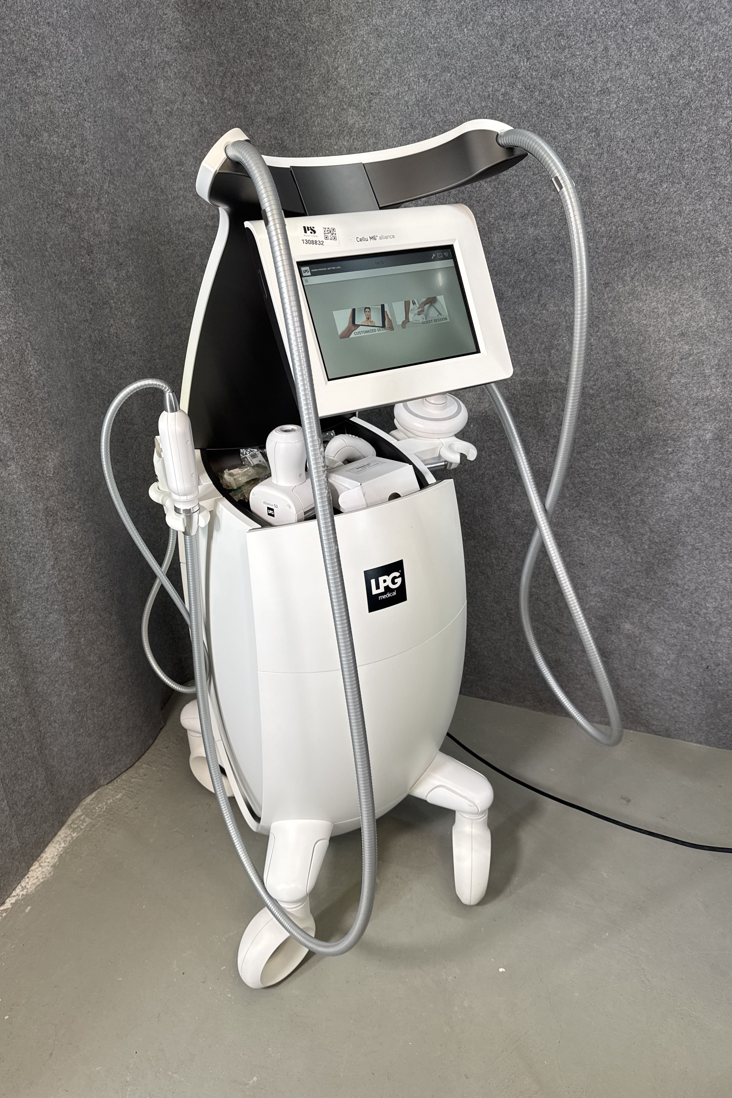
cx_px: 346
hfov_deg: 51.3
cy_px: 549
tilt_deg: -29.2
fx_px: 762
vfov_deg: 71.5
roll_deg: +0.0
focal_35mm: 25
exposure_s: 1/100
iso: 80
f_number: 1.78
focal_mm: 6.76
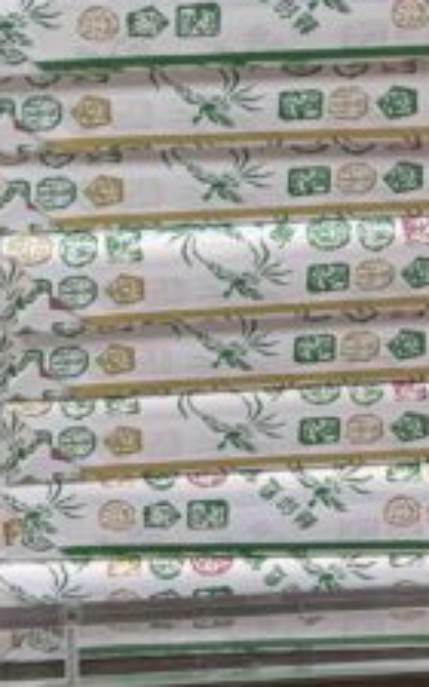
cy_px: -828
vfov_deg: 13.4
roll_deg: +0.0
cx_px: 169
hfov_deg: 10.4
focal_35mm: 126
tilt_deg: -18.7
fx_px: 2357
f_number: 1.6
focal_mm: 5.96
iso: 50
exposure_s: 1/120
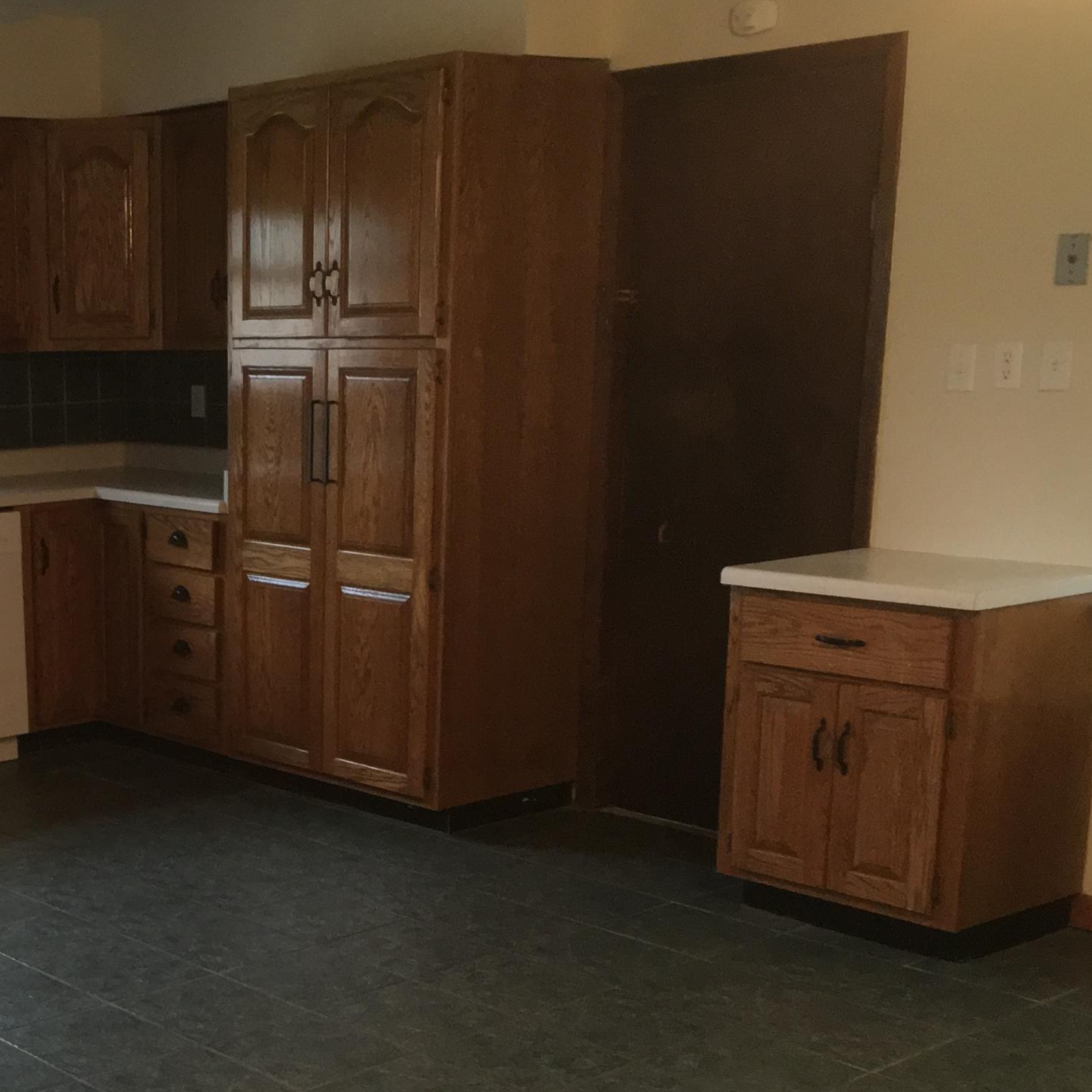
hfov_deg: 30.5
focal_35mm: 53
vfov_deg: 31.9
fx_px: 1892
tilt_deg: -13.0
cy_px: 750
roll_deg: +1.8
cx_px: 64
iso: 200
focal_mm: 4.15
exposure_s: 1/15
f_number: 2.2
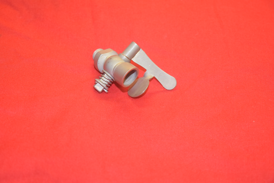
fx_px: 548
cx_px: 137
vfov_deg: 19.0
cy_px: 92
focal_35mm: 72
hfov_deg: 28.1
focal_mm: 48
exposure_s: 1/40
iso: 800
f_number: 5.3
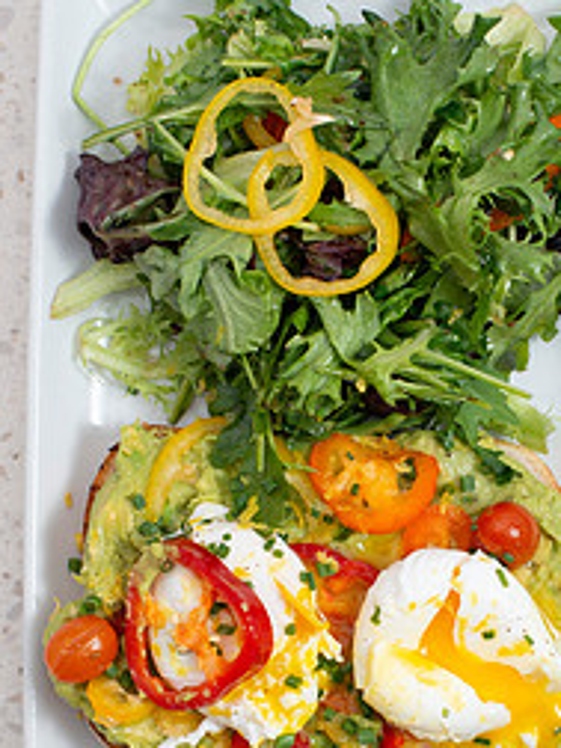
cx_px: 410
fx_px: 1858
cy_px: 519
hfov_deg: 17.1
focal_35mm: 86
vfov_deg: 22.6
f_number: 8
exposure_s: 1/250
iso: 200
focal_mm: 50
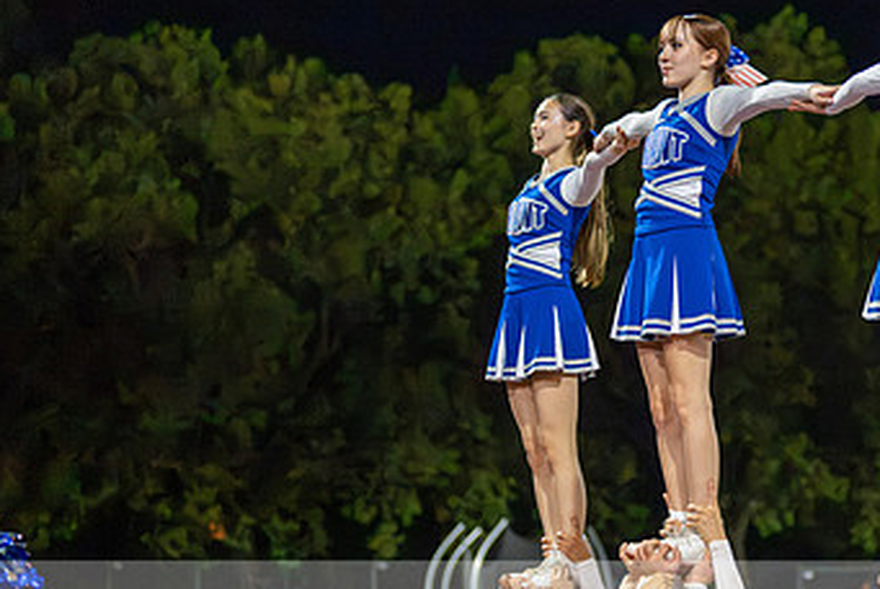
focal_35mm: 119
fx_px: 2911
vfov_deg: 11.5
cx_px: 723
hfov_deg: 17.0
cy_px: 430
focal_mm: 70
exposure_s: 1/1000
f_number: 2.8
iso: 25600
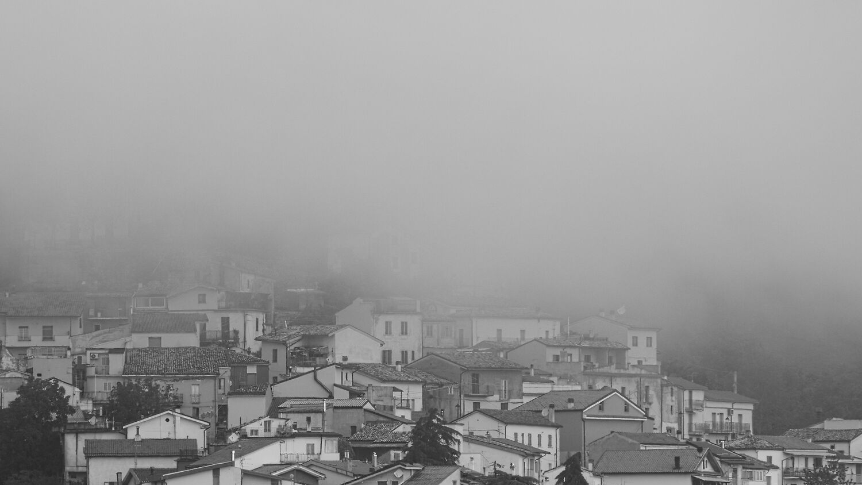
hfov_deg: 2.9
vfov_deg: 1.6
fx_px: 17235
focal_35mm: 754
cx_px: 313
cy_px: 349
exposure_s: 1/125
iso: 125
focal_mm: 300
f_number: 8
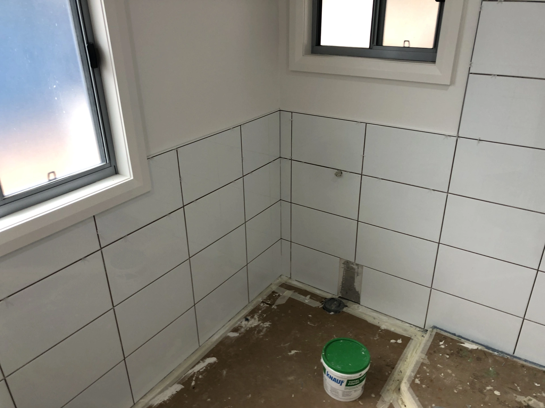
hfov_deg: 63.4
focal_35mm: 28
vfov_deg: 49.7
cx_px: 272
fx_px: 441
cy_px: 204
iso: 40
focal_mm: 3.99
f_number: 1.8
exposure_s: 1/100
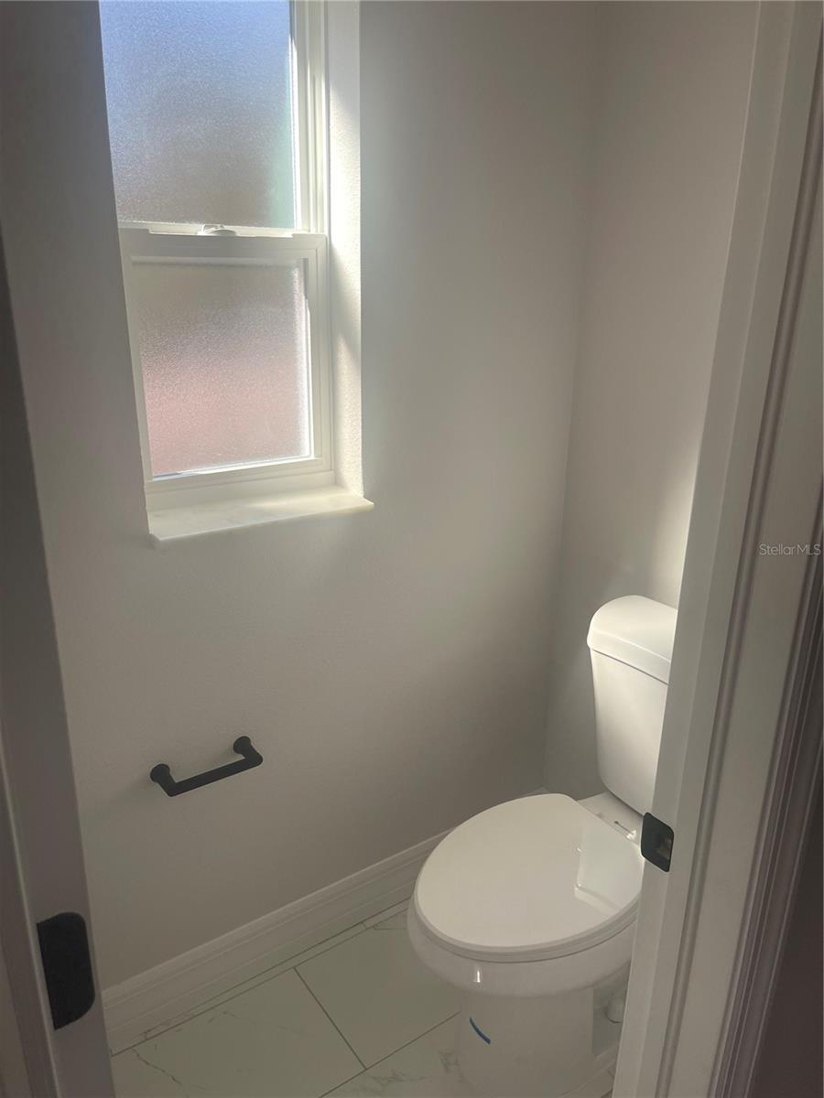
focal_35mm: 25
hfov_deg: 54.9
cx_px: 412
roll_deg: -0.6
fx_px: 793
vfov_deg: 69.4
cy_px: 549
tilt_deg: -16.5
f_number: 1.6
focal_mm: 5.1
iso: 32
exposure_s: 1/191
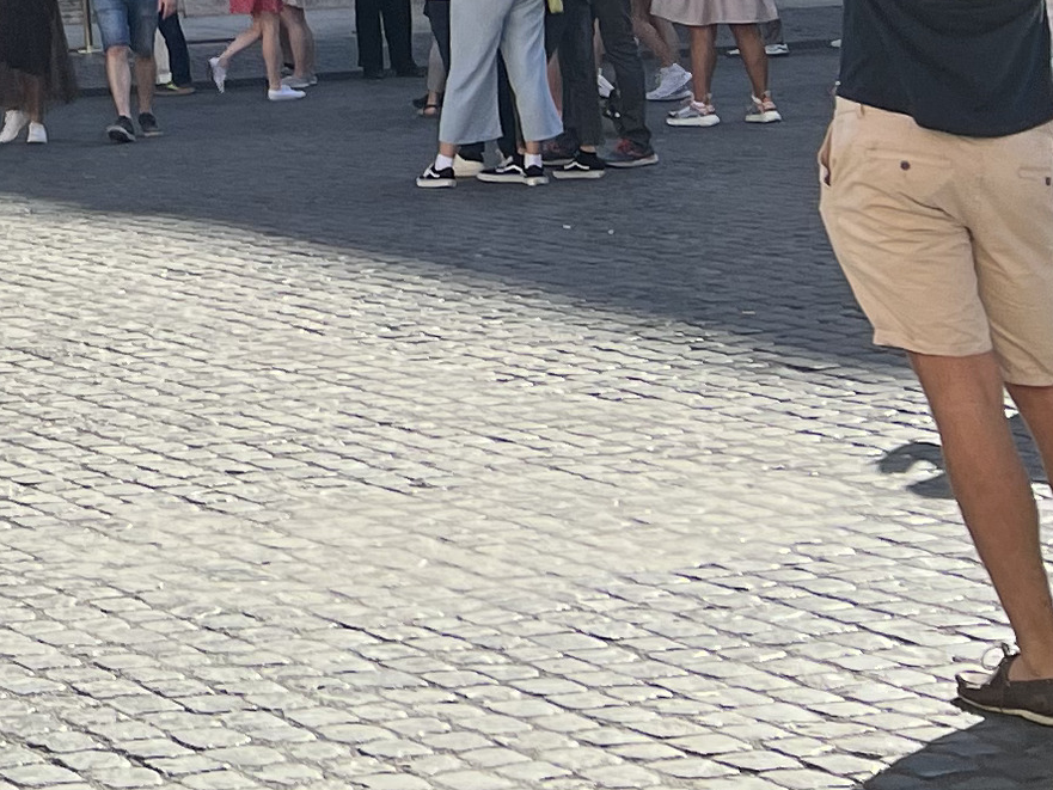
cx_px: -923
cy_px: -975
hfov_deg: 14.4
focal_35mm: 118
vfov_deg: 11.0
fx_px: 3590
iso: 50
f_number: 1.5
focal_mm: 5.7
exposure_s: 1/1280
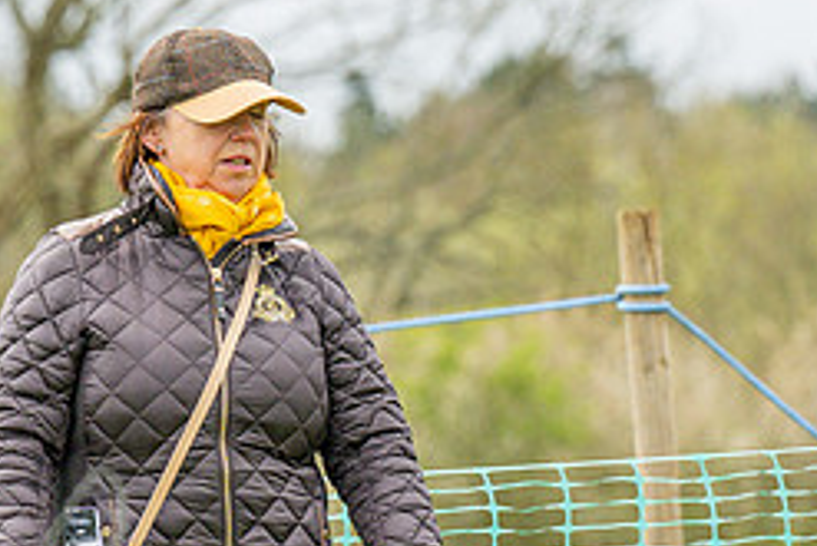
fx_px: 13056
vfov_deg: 2.4
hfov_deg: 3.6
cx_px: 320
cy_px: 698
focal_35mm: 575
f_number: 4.5
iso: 400
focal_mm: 140
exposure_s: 1/1600
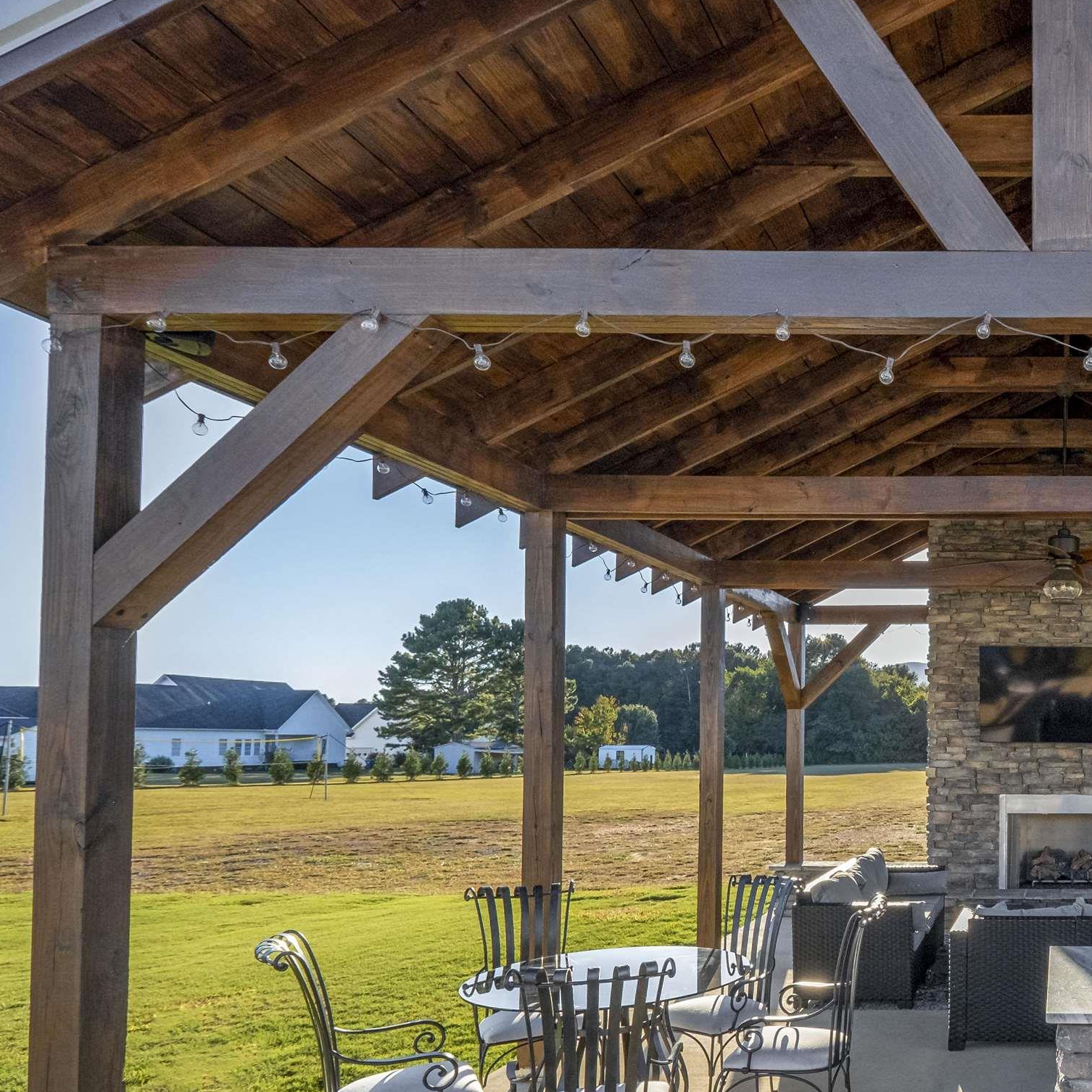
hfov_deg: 50.6
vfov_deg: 59.8
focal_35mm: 26
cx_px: 1066
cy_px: 713
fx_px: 928
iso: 800
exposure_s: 1/500
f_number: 8
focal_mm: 10
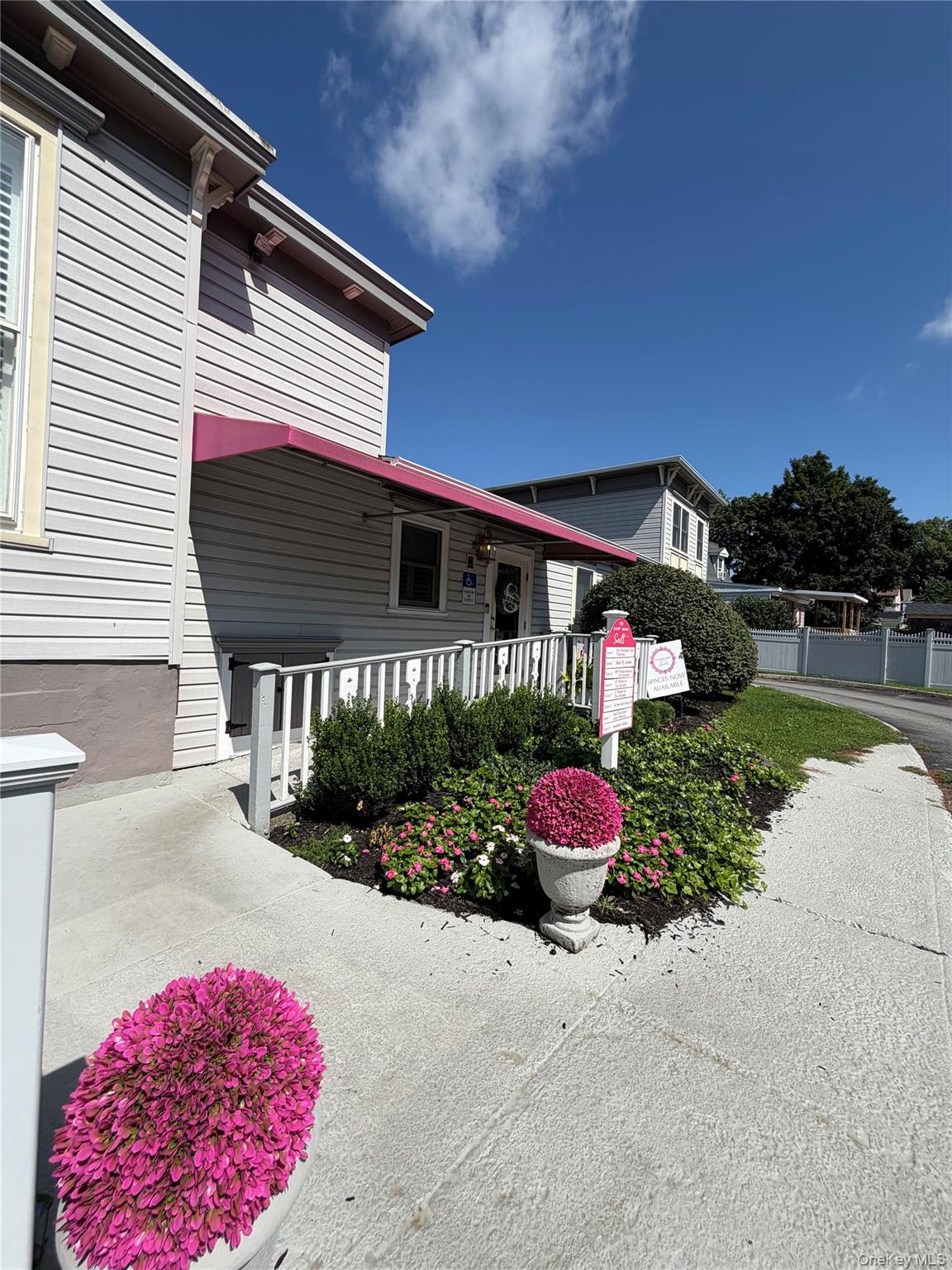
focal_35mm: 14
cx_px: 476
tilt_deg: -0.5
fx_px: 513
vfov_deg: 102.1
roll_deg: -2.5
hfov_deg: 85.7
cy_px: 635
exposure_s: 1/1145
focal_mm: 2.22
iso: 20
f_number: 2.2
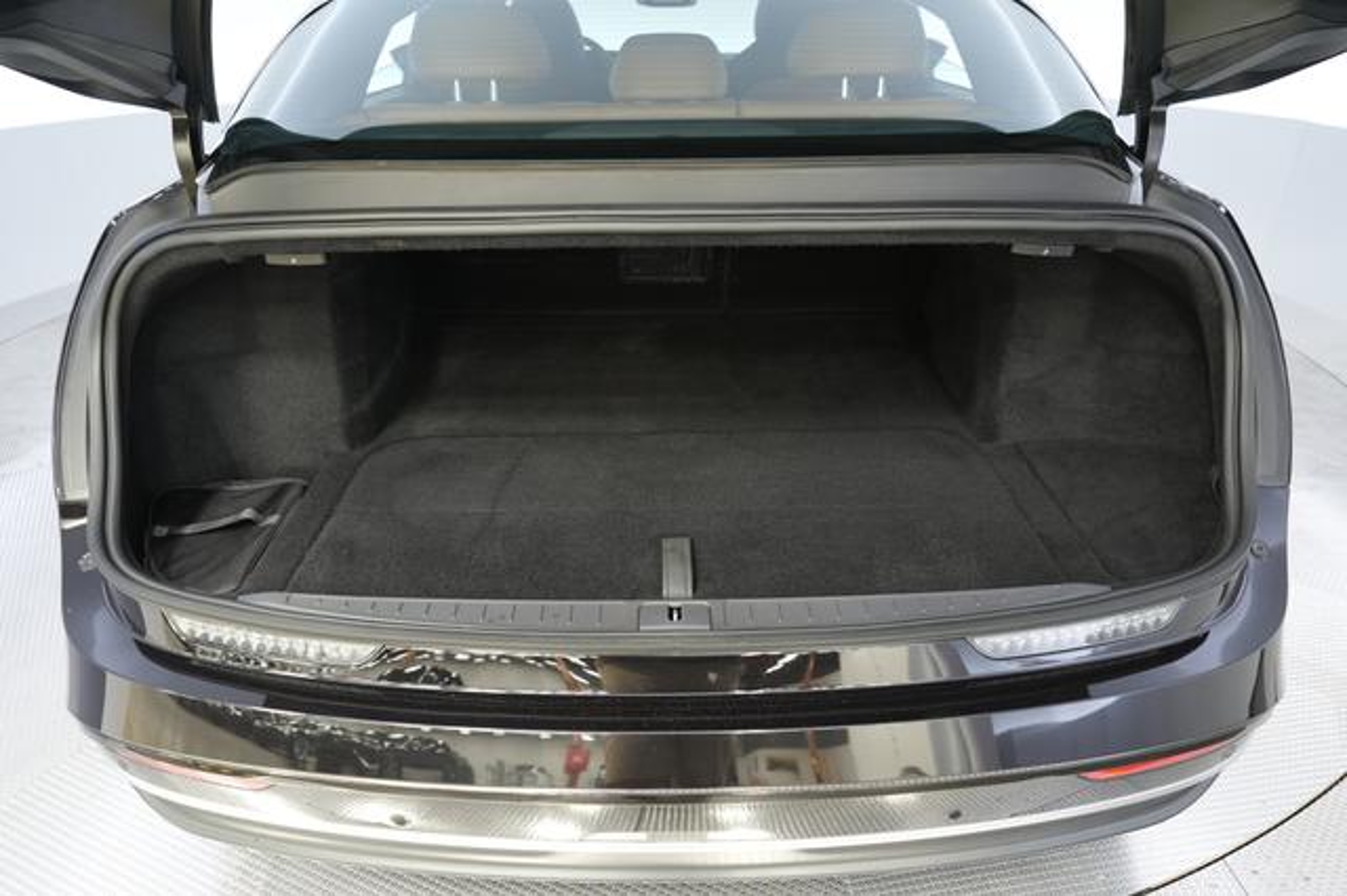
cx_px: 674
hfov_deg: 73.8
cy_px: 448
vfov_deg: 53.1
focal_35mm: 24
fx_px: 897
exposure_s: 1/30
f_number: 2.8
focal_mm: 24
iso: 500
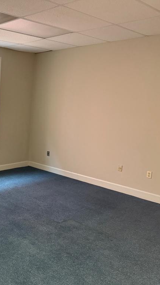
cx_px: -22
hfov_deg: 29.8
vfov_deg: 56.6
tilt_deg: -9.7
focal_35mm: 35
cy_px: 143
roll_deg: -0.9
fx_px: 264
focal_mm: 6.76
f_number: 1.78
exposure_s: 1/60
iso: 640
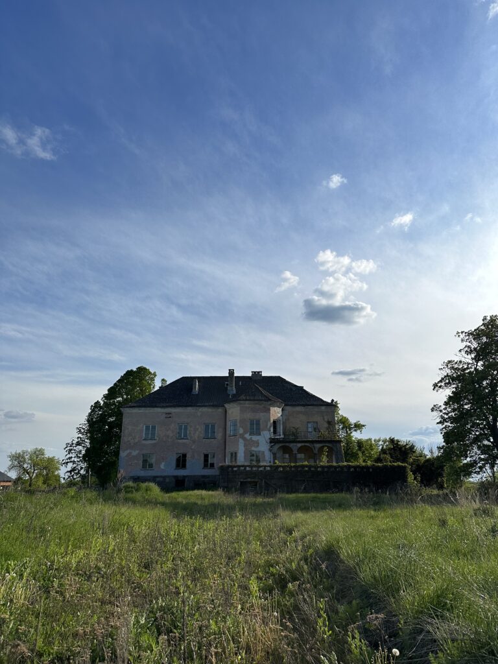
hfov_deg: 56.8
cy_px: 332
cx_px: 249
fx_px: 460
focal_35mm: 24
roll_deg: +2.6
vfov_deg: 71.6
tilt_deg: +19.0
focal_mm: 6.86
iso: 80
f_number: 1.78
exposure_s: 1/7042
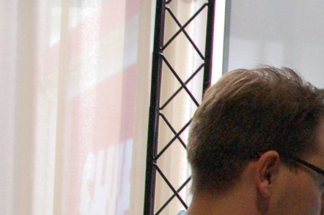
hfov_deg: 11.2
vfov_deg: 8.4
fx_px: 1466
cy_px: 191
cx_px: 696
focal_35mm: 163
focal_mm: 24
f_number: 7.1
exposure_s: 1/125
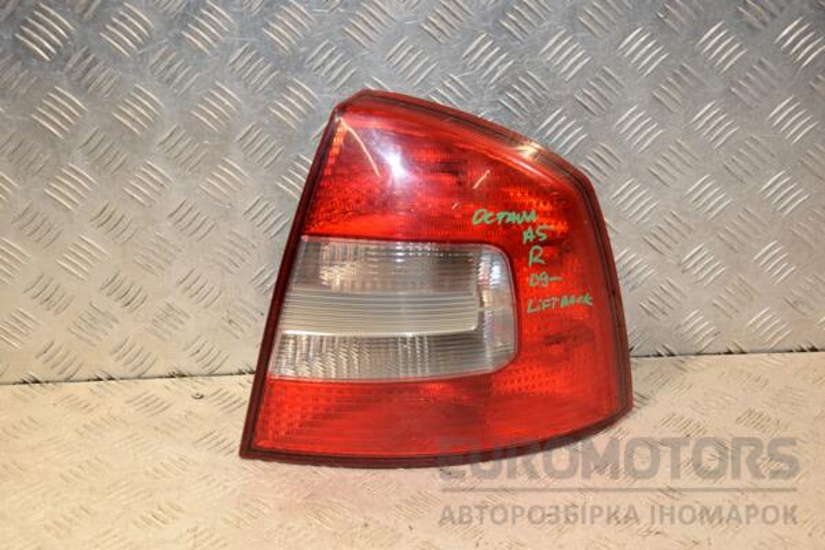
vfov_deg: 22.6
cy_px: 275
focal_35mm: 60
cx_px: 412
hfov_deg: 33.4
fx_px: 1375
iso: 800
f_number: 5
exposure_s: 1/200
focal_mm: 40
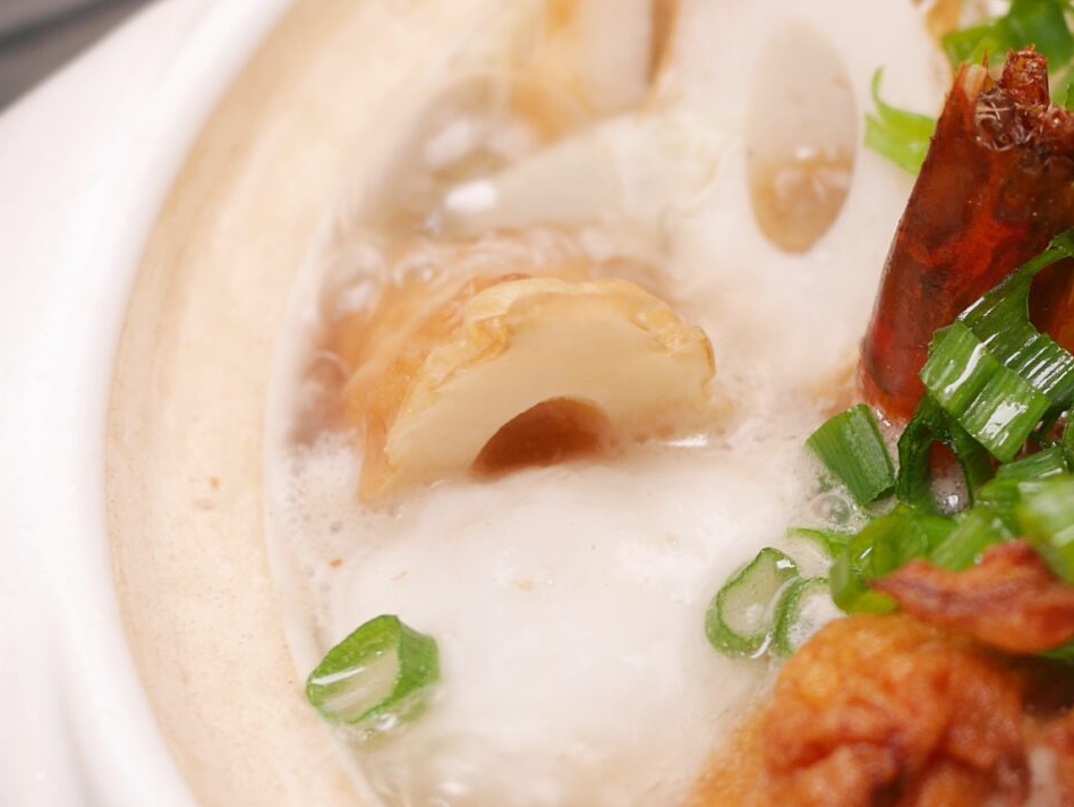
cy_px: 431
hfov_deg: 23.2
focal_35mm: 81
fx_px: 2514
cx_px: 1046
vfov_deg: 18.2
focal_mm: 15
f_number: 2.5
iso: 200
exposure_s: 1/80
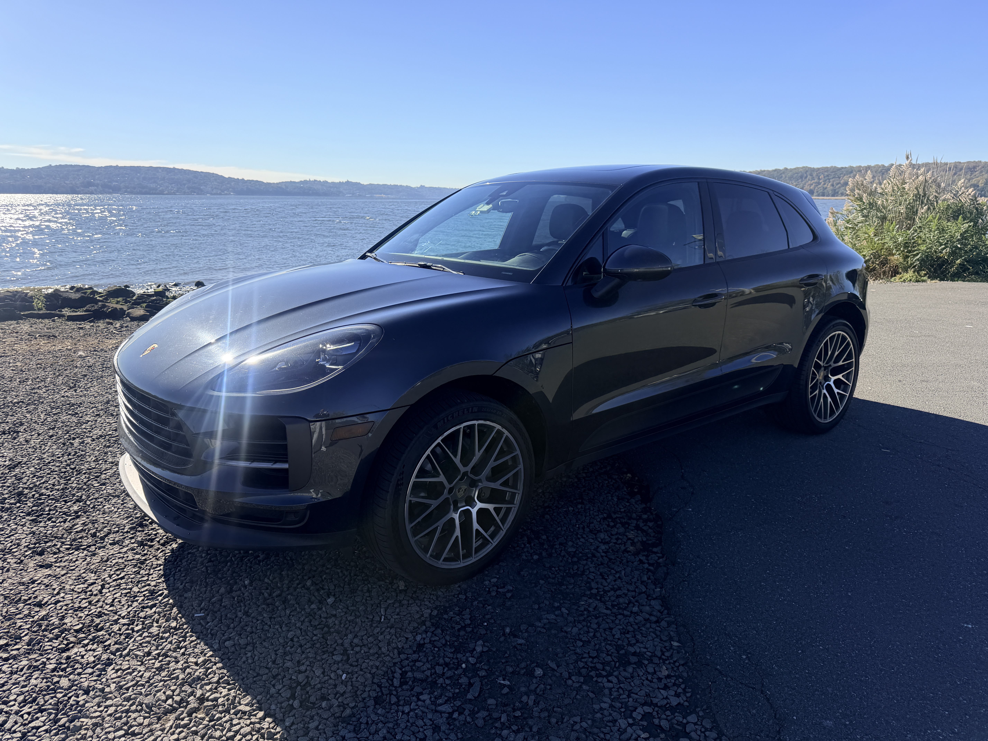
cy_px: 370
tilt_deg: -12.2
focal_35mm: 24
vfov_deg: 56.8
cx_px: 494
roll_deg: -1.1
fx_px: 685
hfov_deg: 71.6
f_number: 1.78
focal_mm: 6.76
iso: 80
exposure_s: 1/4673
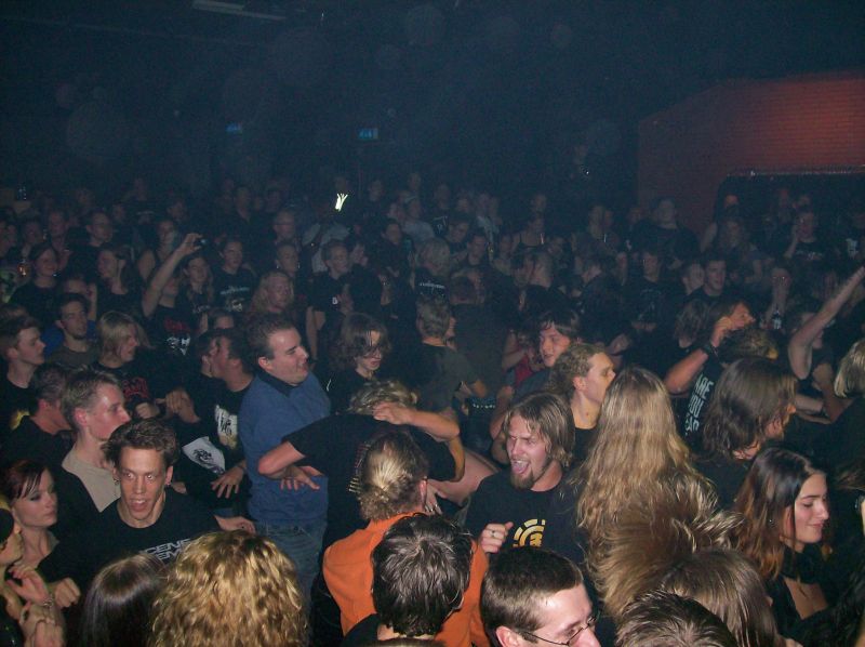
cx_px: 432
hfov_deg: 51.4
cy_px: 324
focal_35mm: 36
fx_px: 899
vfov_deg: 39.6
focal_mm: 6
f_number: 2.7
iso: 140
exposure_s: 1/64
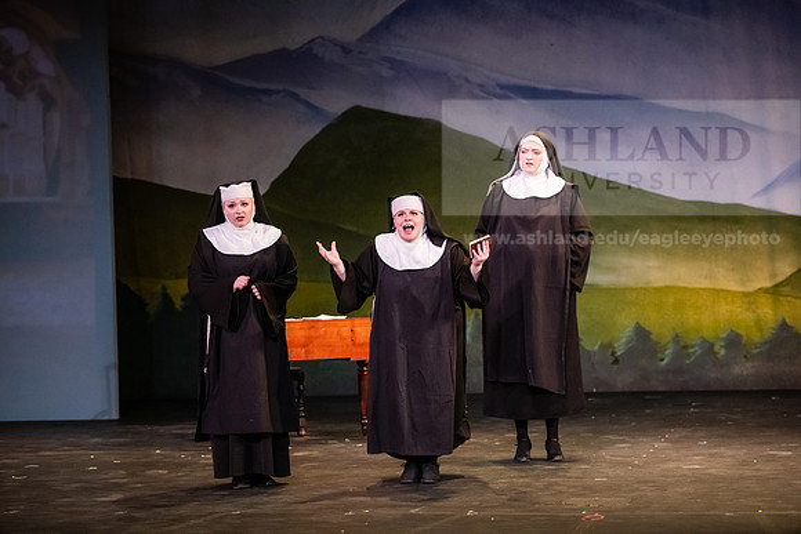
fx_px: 2581
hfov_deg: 17.6
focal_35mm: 116
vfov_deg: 11.8
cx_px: 400
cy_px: 267
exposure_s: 1/200
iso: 4000
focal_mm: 116
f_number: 3.2
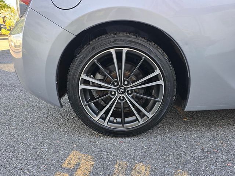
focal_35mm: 23
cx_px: 118
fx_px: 156
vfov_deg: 58.9
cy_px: 88
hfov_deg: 73.9
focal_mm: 6.3
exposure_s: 1/120
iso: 40
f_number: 1.7
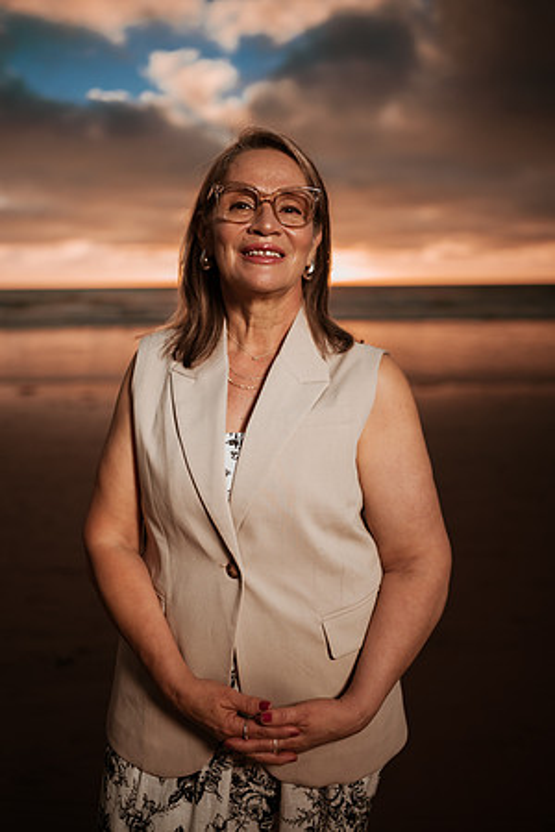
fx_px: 809
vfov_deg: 54.4
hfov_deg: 37.9
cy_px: 416
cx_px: 278
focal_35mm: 35
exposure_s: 1/4000
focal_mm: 35
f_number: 1.8
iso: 50
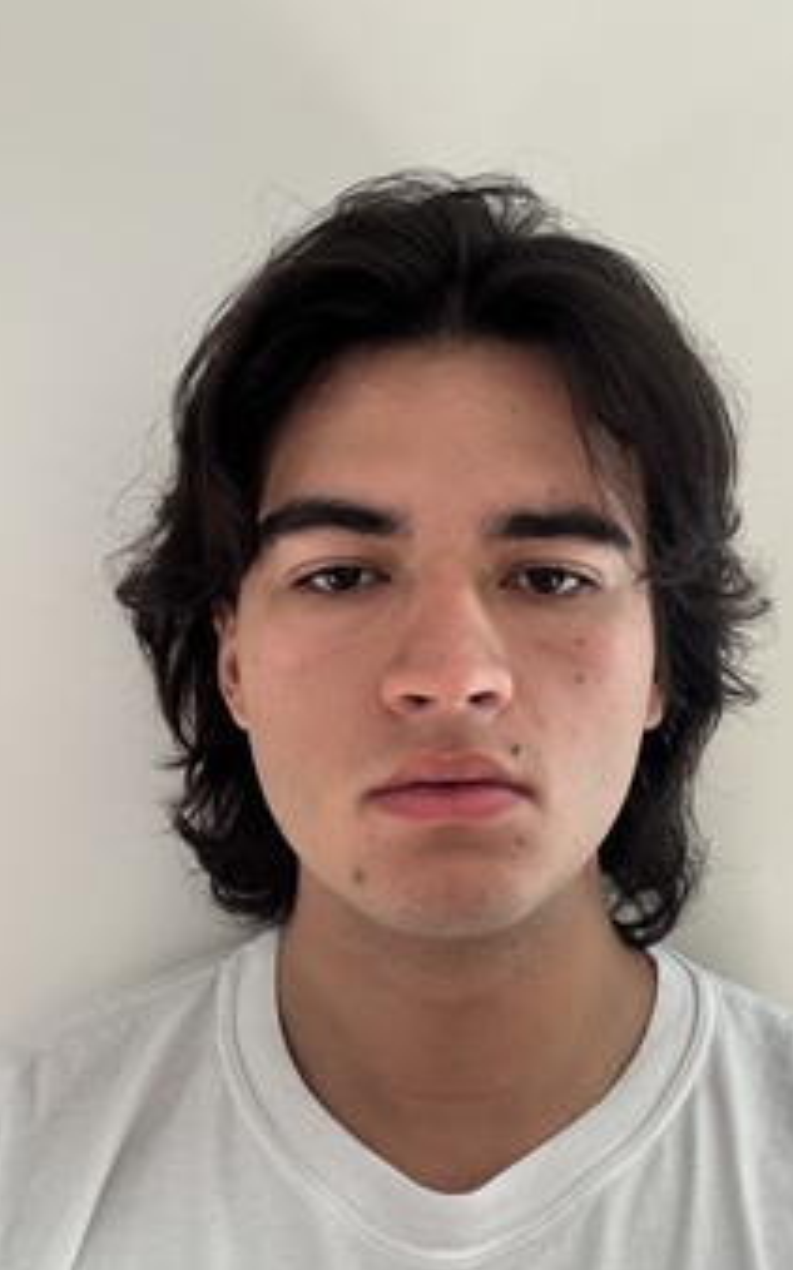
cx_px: 464
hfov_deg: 38.2
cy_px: 620
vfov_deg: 58.2
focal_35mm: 33
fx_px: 1142
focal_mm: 2.69
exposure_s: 1/68
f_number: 1.9
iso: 80
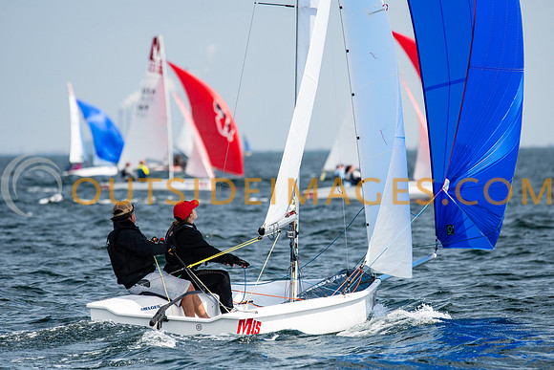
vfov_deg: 3.1
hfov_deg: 4.6
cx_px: 277
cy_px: 185
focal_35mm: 450
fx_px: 6926
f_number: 5
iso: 400
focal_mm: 300
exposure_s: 1/6400
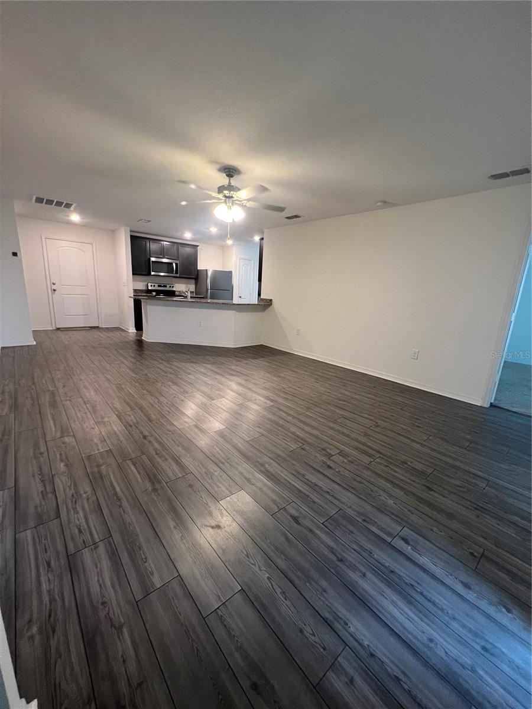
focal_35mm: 13
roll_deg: -3.1
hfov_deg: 89.9
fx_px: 266
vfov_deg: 106.2
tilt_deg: -12.1
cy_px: 354
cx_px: 266
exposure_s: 1/60
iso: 200
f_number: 1.8
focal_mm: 1.57
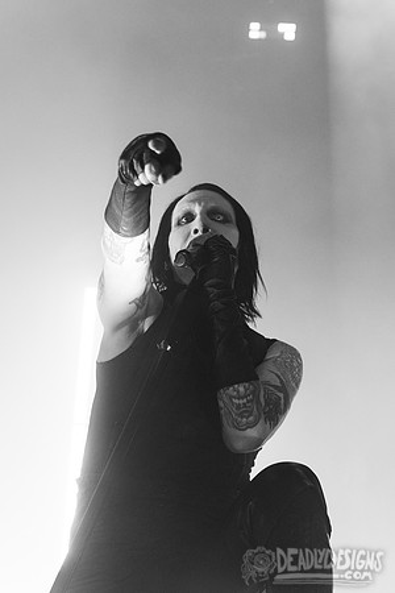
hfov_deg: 14.3
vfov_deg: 21.2
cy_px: 248
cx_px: 175
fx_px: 1579
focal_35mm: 96
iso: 1250
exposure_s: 1/500
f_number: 4
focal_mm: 55
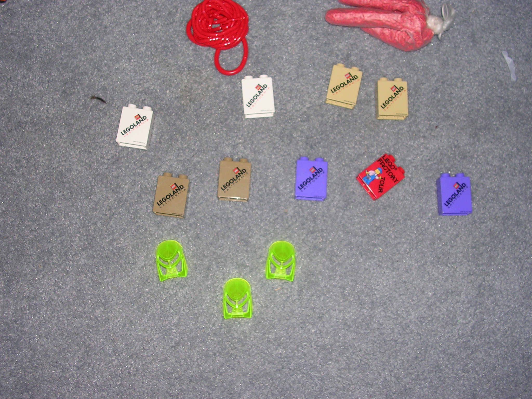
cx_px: 266
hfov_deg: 41.2
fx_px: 707
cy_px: 200
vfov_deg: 31.5
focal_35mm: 46
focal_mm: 7.1
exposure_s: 1/60.1
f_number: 3
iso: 50
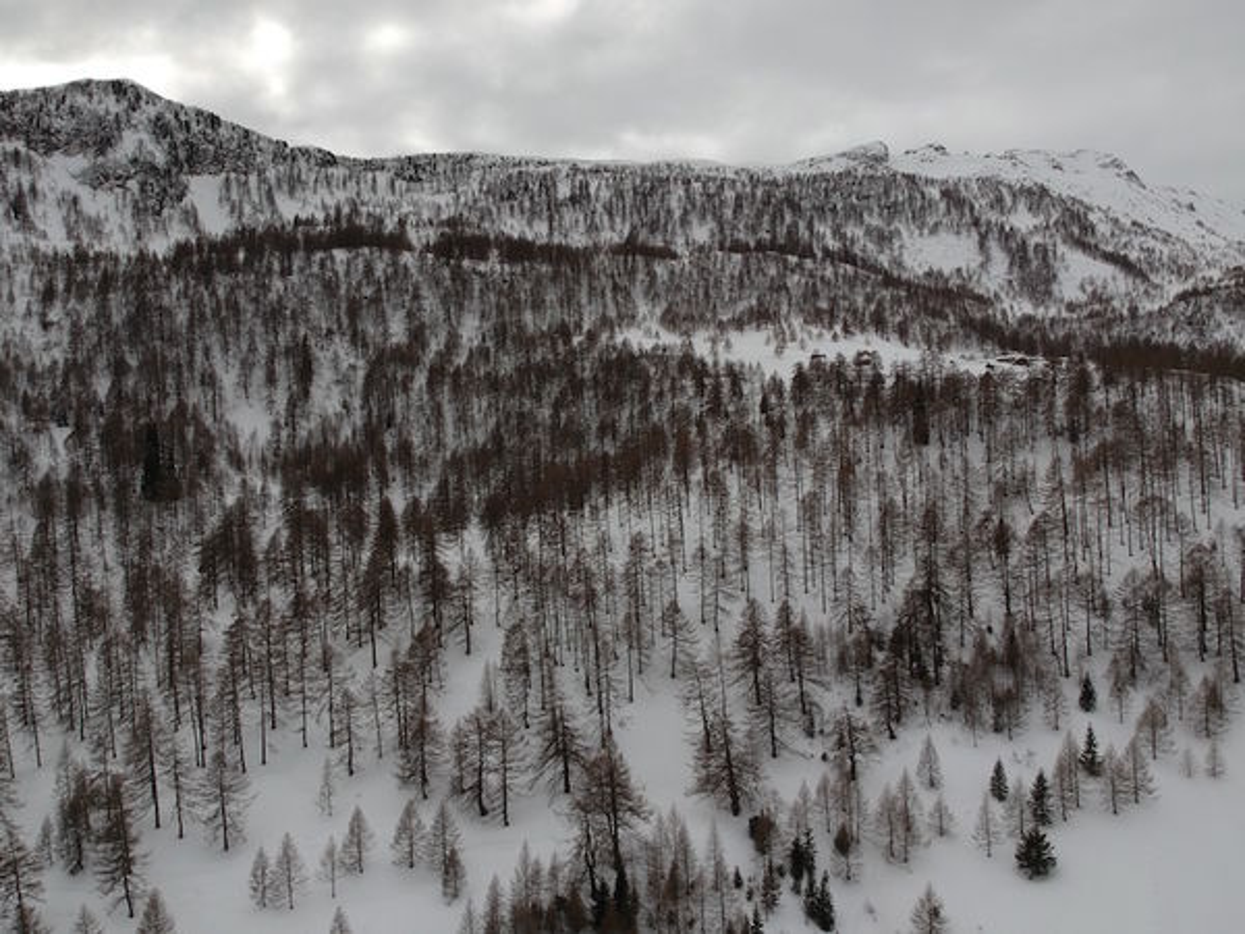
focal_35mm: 25
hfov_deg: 69.4
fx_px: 899
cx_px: 622
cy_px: 467
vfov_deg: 54.9
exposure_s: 1/2500
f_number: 2.6
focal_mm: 4.49
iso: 100
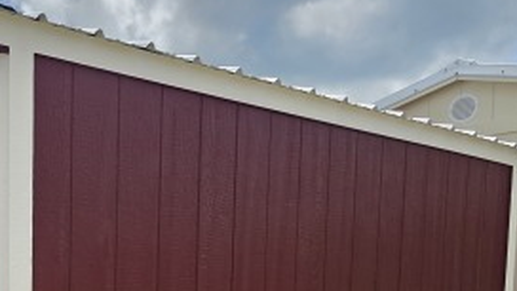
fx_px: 809
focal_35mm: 59
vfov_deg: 18.9
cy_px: 375
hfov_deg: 32.2
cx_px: -19
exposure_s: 1/6355
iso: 80
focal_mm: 6.3
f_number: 1.7
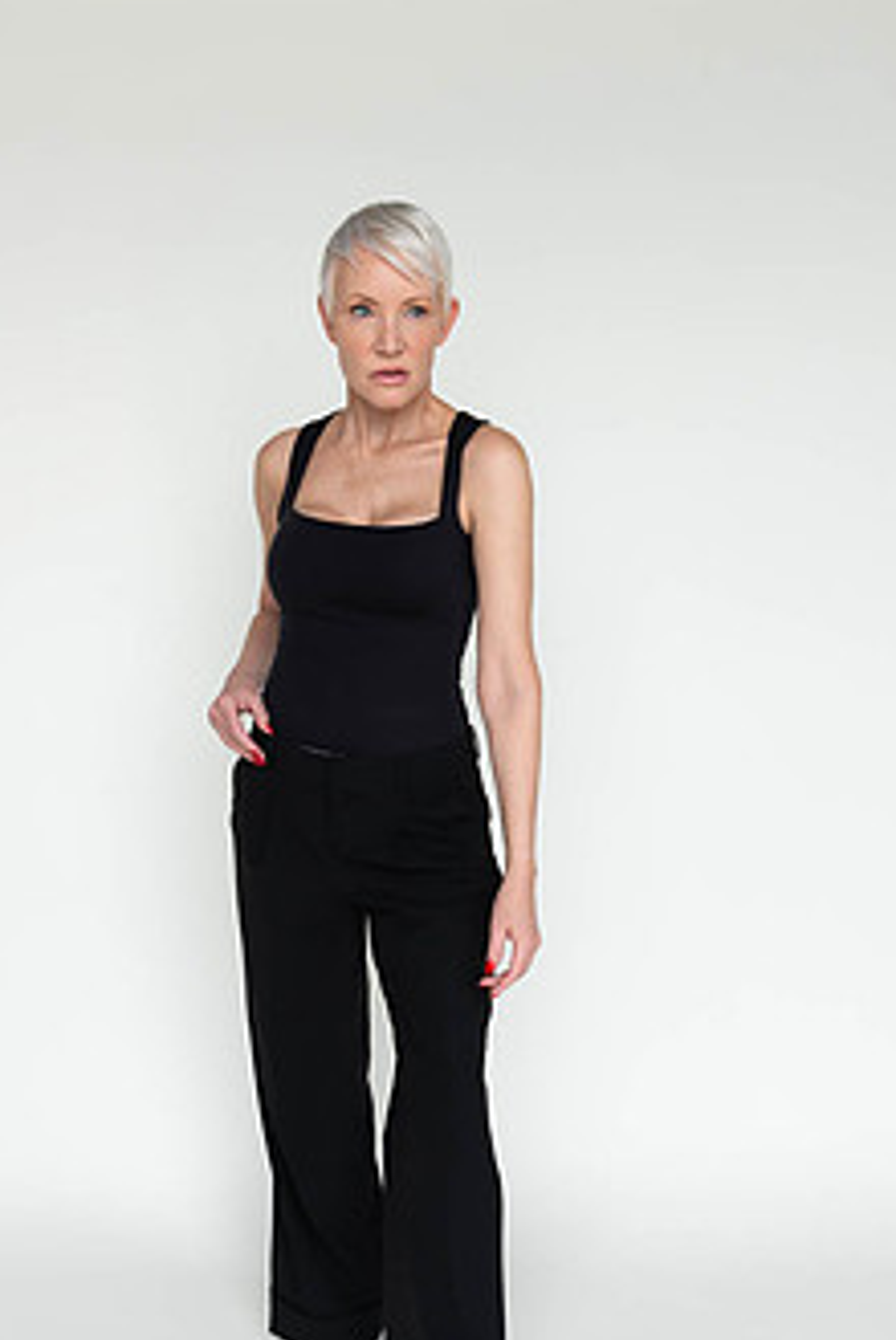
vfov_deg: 46.6
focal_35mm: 41
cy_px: 896
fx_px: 1527
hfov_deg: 32.7
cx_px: 407
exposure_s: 1/125
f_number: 6.3
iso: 640
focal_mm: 30
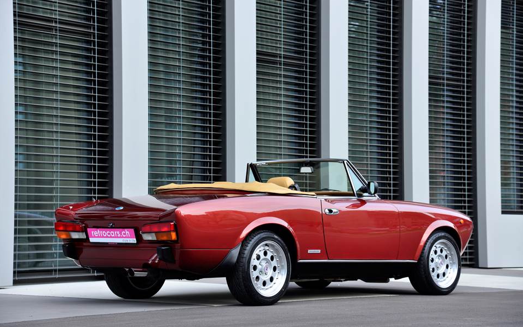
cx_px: 261
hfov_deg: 23.6
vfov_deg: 14.9
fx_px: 1254
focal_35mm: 88
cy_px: 163
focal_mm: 86
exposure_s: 1/125
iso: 200
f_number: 6.3
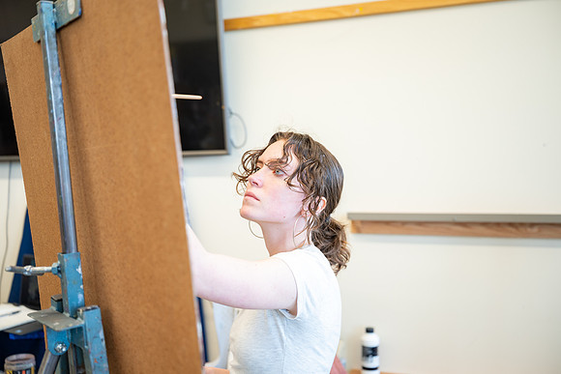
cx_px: 280
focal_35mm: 36
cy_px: 187
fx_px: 561
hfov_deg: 53.1
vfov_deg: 36.9
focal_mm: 36
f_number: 2.8
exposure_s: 1/100
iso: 320
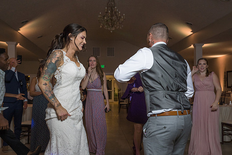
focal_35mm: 44
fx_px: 281
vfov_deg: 30.8
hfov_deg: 44.9
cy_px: 80
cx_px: 116
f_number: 5.6
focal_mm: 42
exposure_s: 1/200
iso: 2000
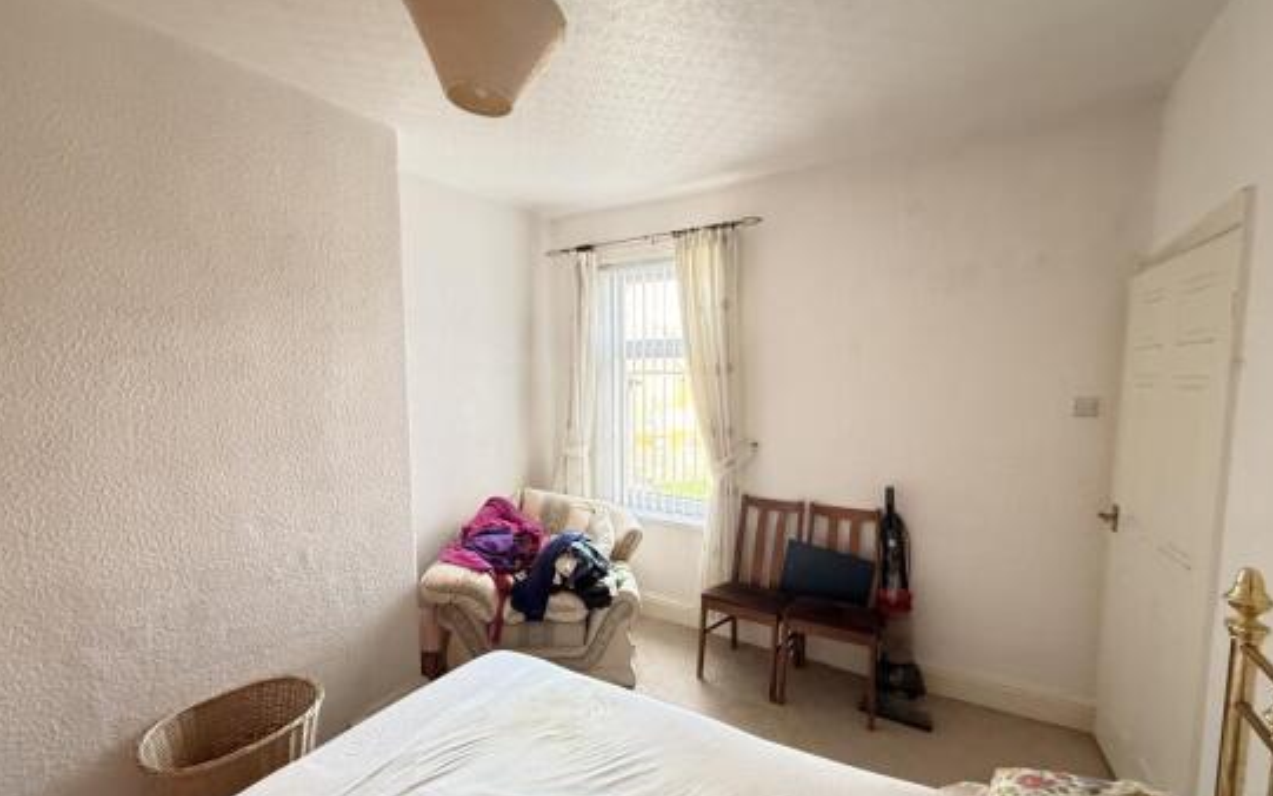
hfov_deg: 97.8
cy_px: 425
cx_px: 634
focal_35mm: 16
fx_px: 555
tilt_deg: -4.5
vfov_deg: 71.2
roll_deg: -0.4
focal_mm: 2.22
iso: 500
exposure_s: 1/60
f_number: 2.2
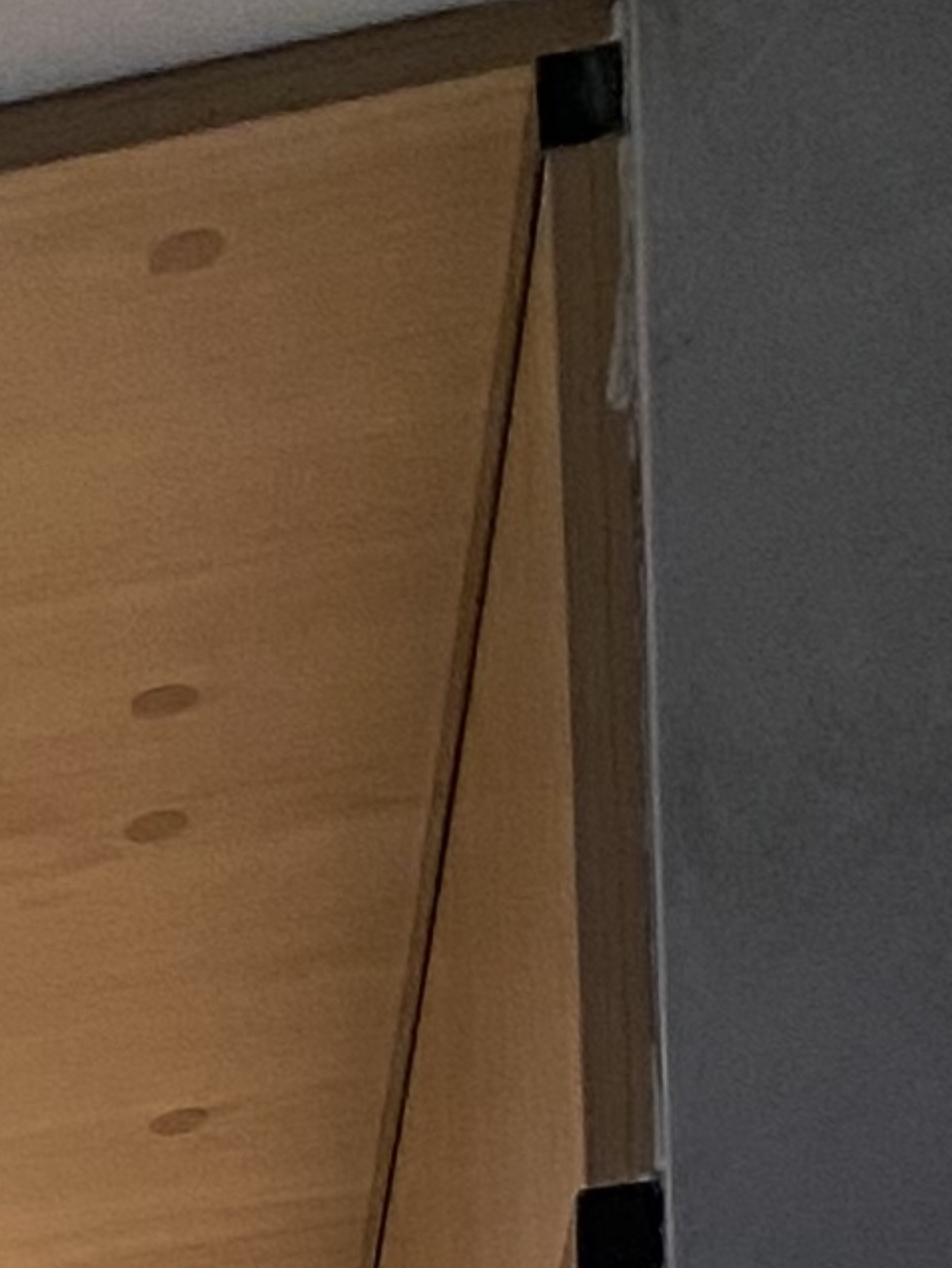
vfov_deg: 9.5
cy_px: 3726
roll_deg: +0.7
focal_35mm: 165
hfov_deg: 7.7
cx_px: -1976
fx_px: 6044
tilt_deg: +2.0
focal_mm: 4.25
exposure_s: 1/50
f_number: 1.8
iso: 100
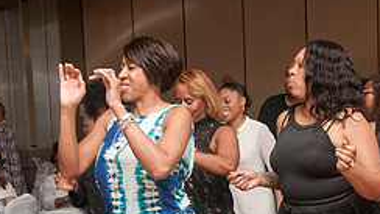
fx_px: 826
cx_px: 257
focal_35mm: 82
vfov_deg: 14.4
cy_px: 234
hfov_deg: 25.8
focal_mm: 22
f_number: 5.6
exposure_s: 1/125
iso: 400
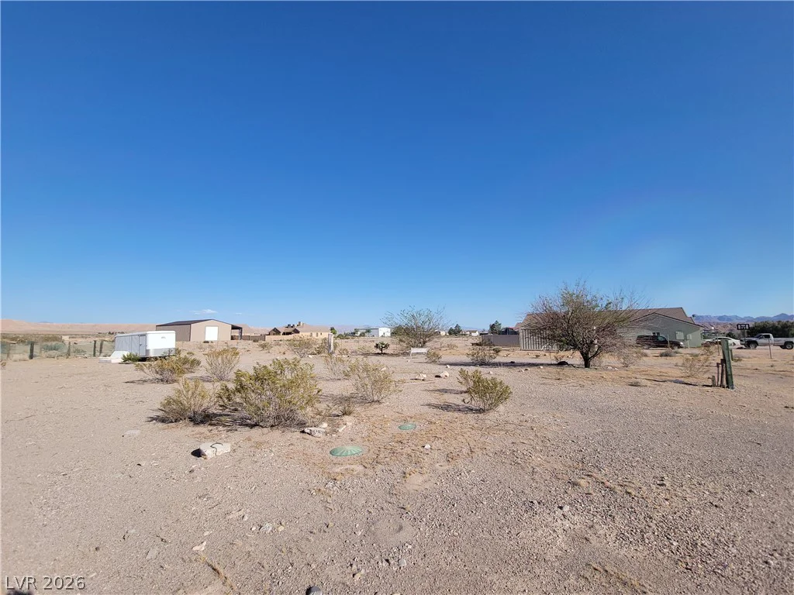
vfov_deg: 89.9
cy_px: 298
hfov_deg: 106.2
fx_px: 298
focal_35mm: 13
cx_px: 397
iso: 50
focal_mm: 2.2
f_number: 2.2
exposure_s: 1/1686
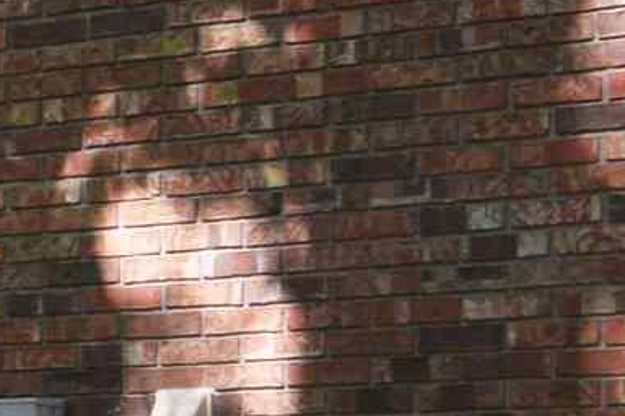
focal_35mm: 216
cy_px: 211
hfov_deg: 7.2
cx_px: -1846
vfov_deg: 6.4
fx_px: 3750
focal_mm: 18
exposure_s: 1/125
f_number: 5.6
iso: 400
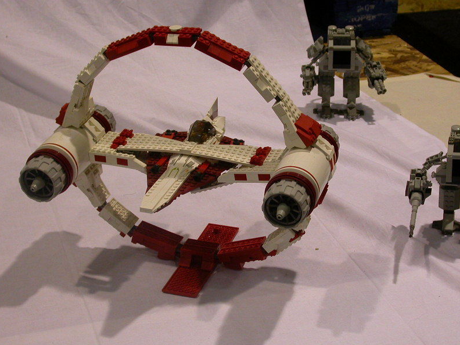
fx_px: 997
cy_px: 172
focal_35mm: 75
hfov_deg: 26.0
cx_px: 264
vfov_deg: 19.6
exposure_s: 1/34.4
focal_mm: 12
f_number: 3
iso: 100
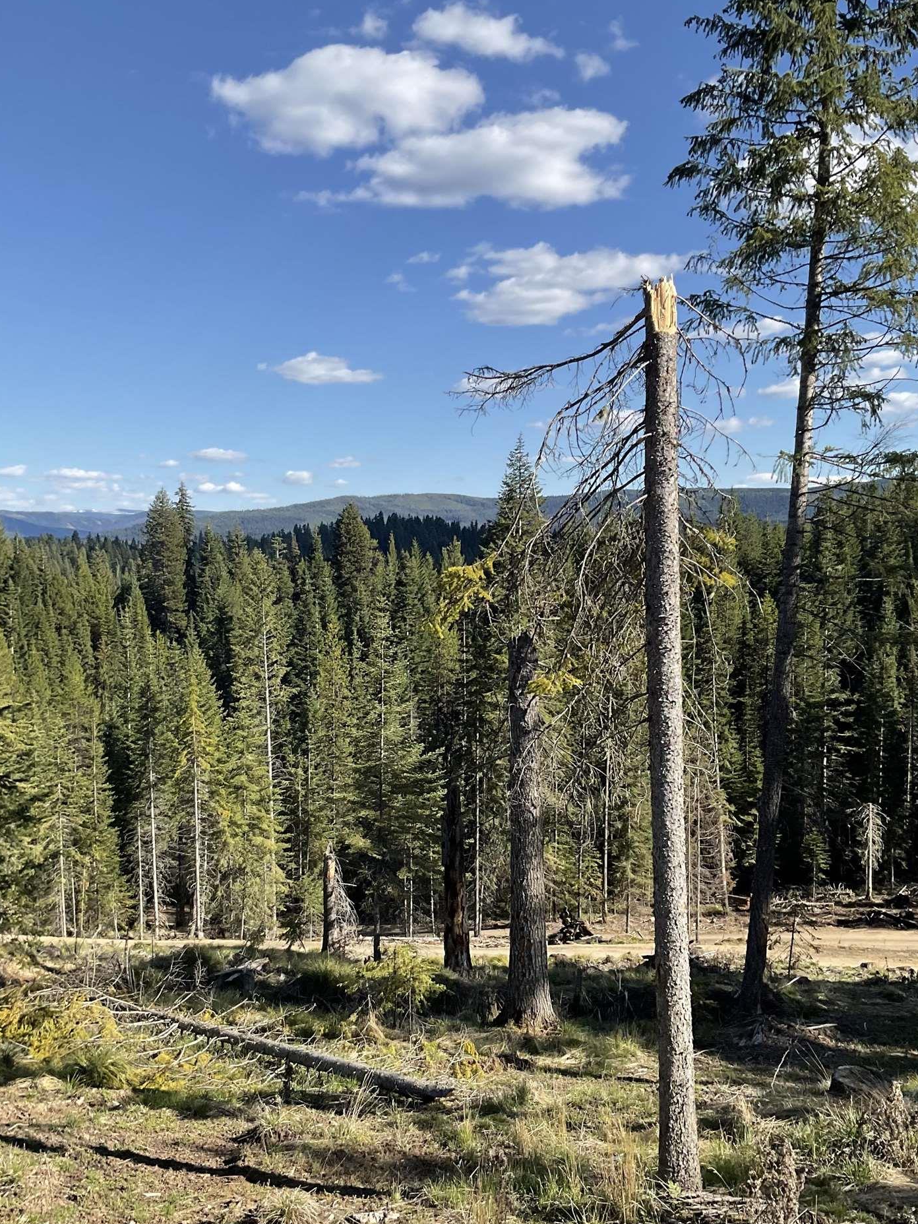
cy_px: 670
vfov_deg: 51.3
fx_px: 1273
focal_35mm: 36
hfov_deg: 39.7
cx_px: 461
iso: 16
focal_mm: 3
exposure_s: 1/1412
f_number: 1.8
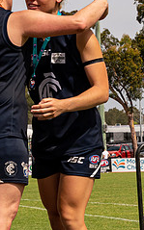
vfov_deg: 10.4
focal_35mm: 201
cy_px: 88
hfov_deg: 6.5
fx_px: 1264
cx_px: 25
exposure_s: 1/640
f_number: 8
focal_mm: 40
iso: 200
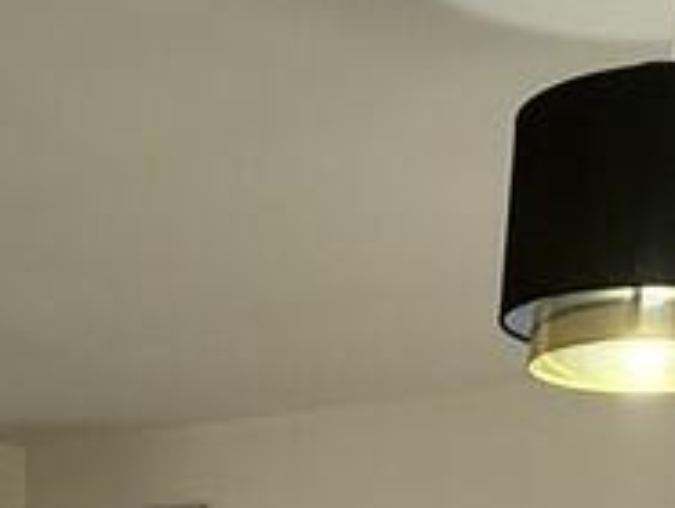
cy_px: 1288
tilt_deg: -21.8
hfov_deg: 25.3
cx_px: 316
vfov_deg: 13.2
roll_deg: -1.5
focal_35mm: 77
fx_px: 1503
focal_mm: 2.22
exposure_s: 1/99
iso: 80
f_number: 2.2
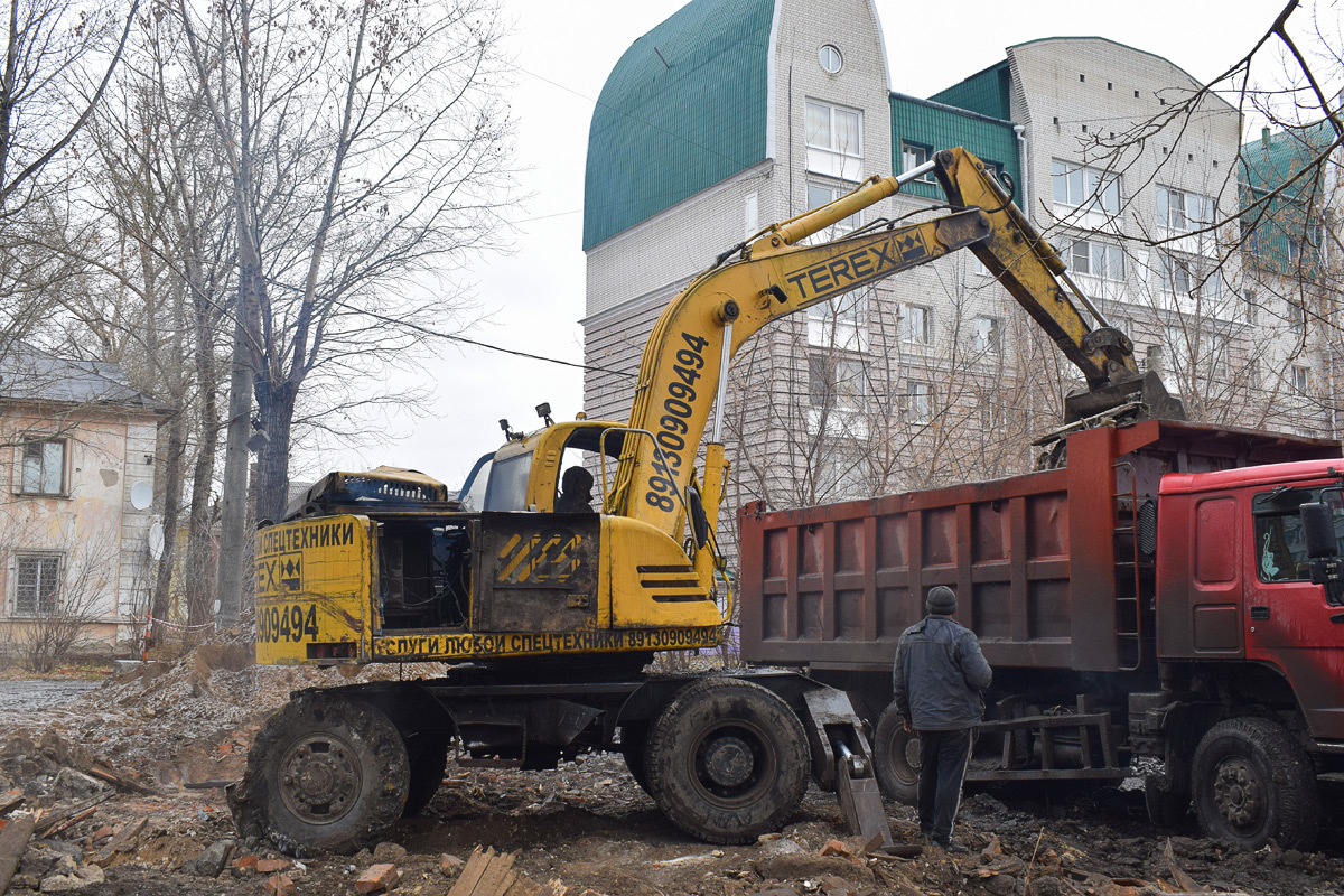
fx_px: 1232
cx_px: 672
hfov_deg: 57.2
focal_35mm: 33
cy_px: 448
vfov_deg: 40.0
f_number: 7.1
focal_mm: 22
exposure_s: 1/200
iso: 400
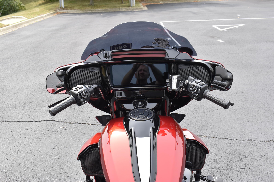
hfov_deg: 51.3
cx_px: 137
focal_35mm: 38
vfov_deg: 35.5
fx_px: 285
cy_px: 91
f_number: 8
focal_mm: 25
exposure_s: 1/250
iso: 400
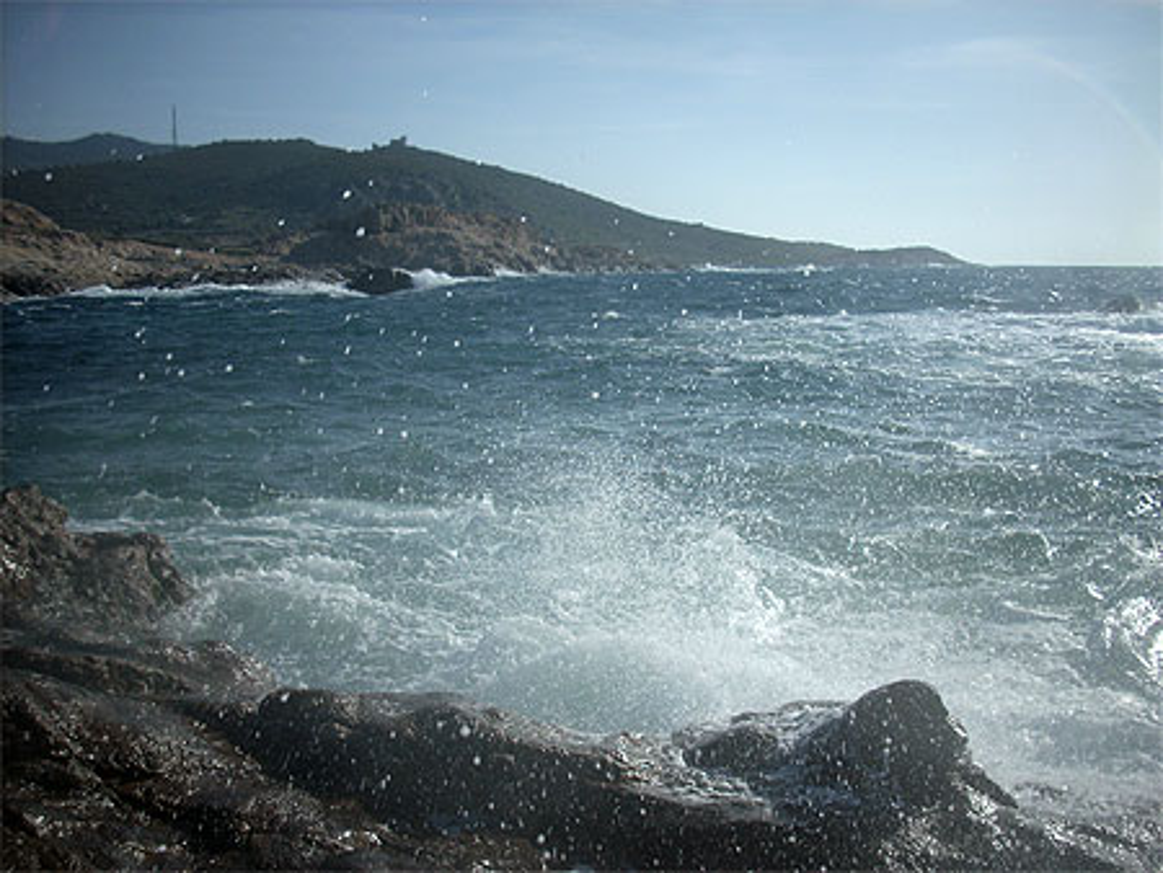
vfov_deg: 38.7
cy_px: 436
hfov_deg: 50.1
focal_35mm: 37
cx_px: 582
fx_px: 1244
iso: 64
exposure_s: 1/648
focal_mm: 6.2
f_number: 5.6
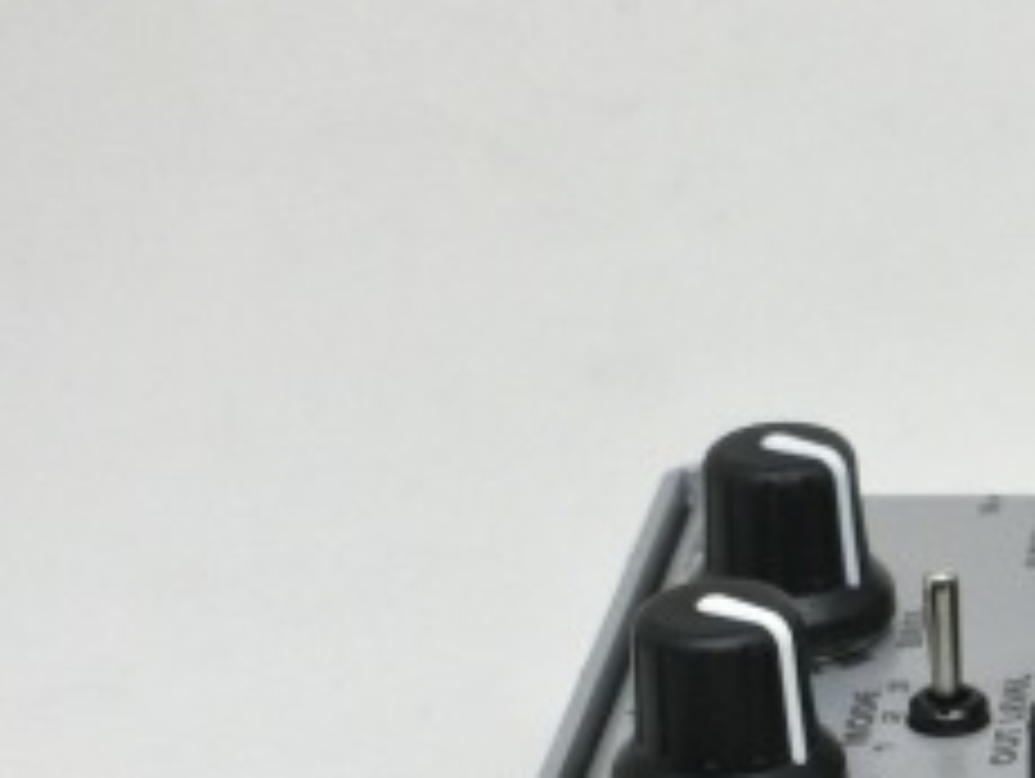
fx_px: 3741
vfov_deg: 11.7
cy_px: 877
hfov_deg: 15.1
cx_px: 1287
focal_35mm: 125
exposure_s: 1/125
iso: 160
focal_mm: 8
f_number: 4.4
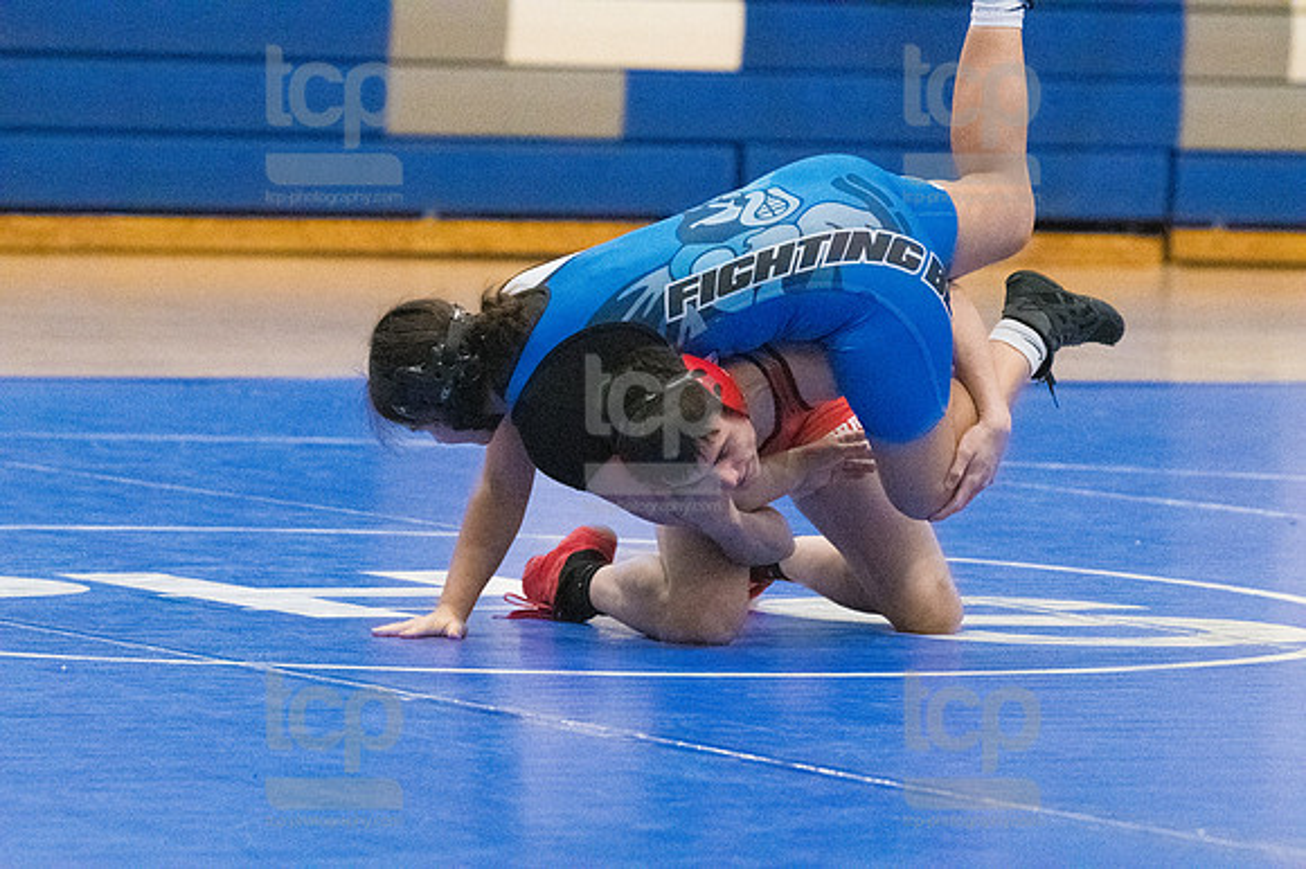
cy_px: 434
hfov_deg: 8.3
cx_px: 653
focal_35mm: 247
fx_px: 8955
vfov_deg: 5.6
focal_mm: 165
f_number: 4.5
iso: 10000
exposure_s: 1/1600
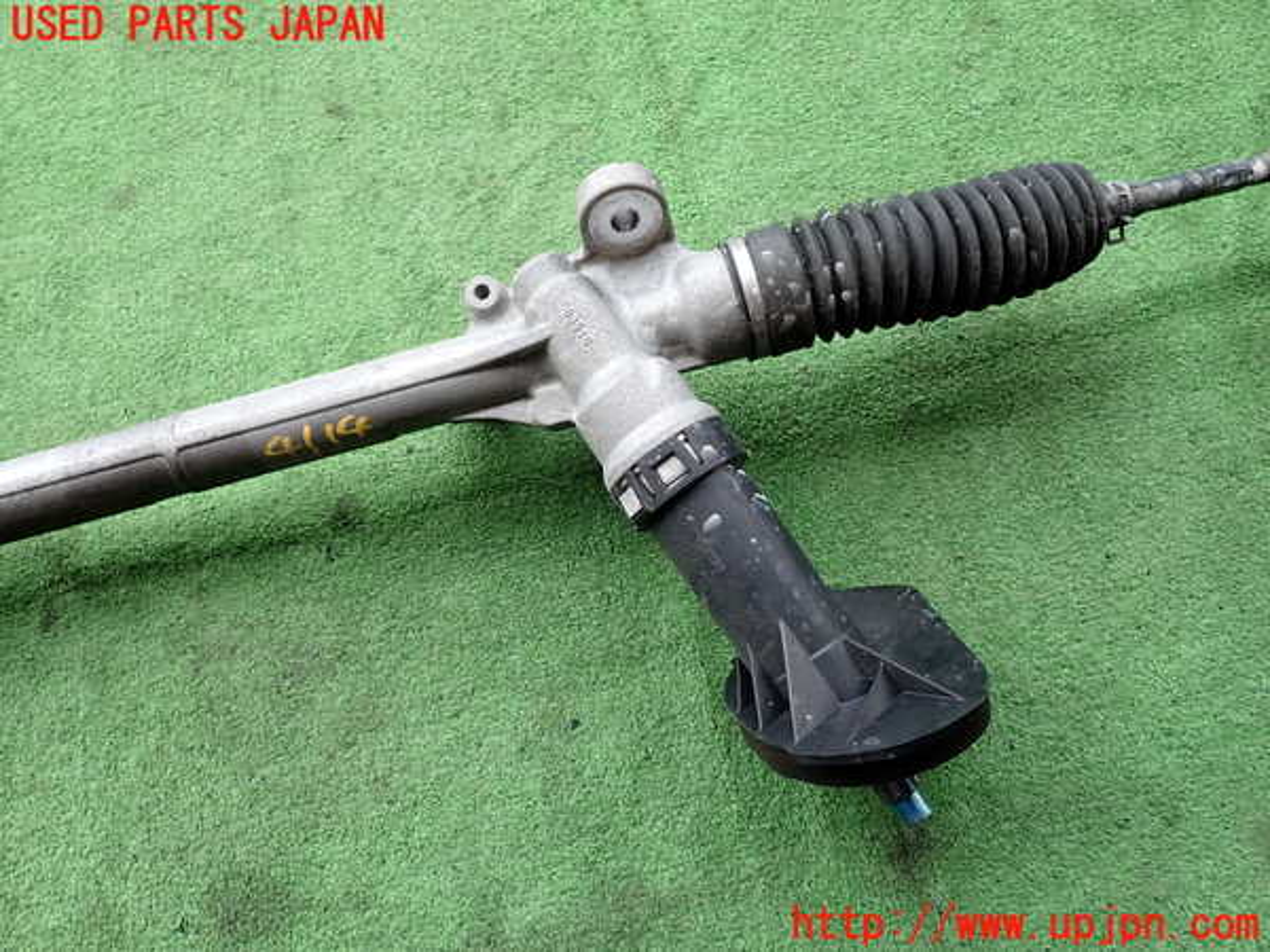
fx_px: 917
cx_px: 635
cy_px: 476
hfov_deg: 69.4
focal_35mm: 25
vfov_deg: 54.9
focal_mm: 4.5
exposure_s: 1/250
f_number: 2.8
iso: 100
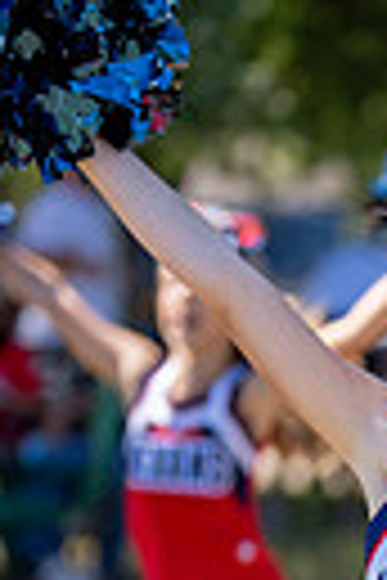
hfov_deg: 7.7
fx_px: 2822
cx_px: 554
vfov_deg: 11.6
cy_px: 607
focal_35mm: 175
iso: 160
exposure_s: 1/6400
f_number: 1.2
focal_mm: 50
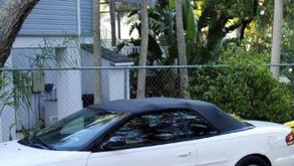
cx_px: 234
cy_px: 132
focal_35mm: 75
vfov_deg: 16.0
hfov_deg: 27.7
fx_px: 585
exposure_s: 1/40
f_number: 3.3
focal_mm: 28
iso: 100
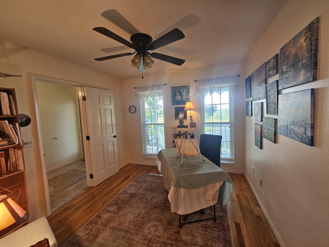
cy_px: 124
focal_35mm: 13
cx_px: 164
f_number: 2.2
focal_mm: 2.2
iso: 125
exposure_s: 1/60
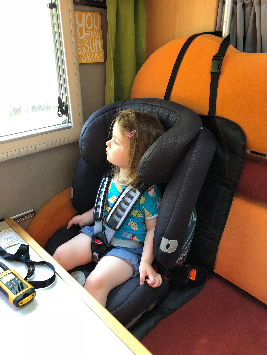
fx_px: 288
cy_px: 178
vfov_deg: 63.4
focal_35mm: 28
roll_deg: +1.8
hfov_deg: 49.7
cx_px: 134
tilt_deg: -24.5
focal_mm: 3.99
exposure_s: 1/20
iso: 40
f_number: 1.8
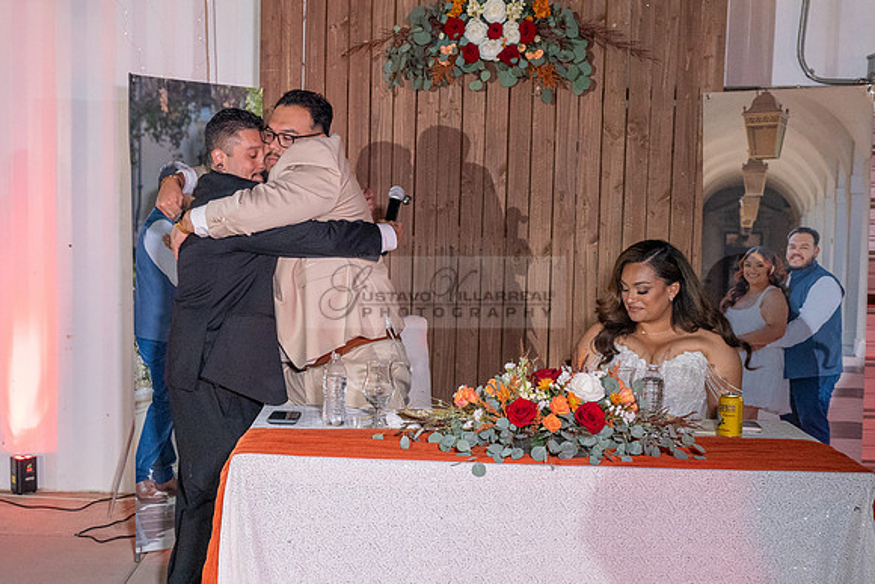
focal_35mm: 57
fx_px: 1379
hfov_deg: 34.8
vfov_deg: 23.9
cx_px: 284
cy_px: 336
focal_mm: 42
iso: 3200
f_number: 4
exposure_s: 1/160
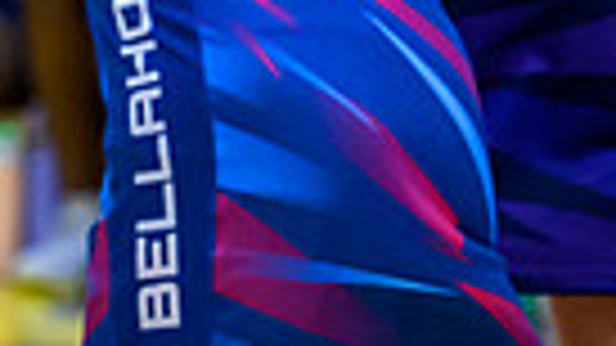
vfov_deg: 1.9
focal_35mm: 633
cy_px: -394
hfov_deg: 3.4
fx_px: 10337
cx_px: -769
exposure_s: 1/1000
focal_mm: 110
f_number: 3.2
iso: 4000
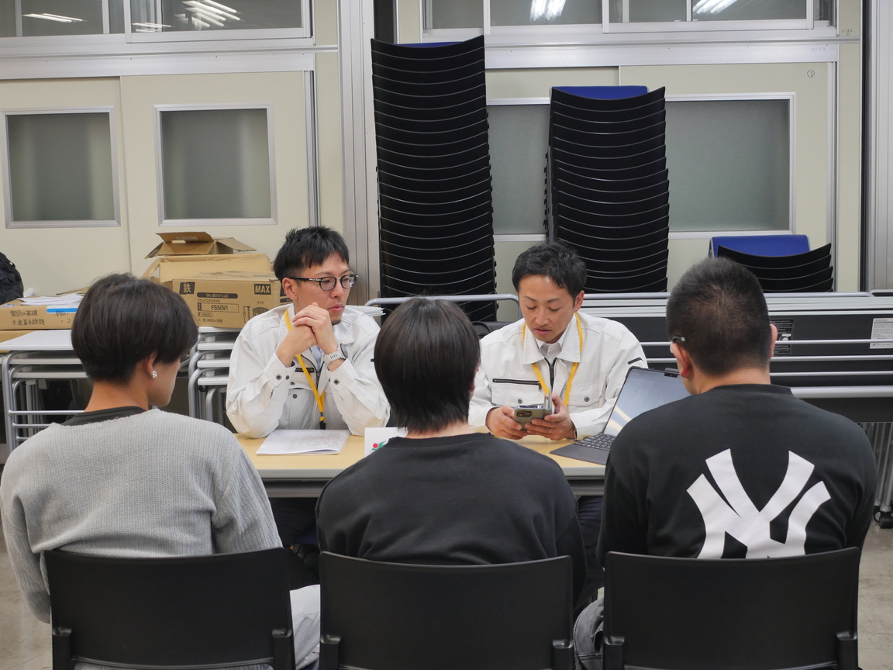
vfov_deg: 28.0
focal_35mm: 52
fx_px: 1341
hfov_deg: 36.8
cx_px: 446
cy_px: 335
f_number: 5
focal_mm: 26
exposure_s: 1/60
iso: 500
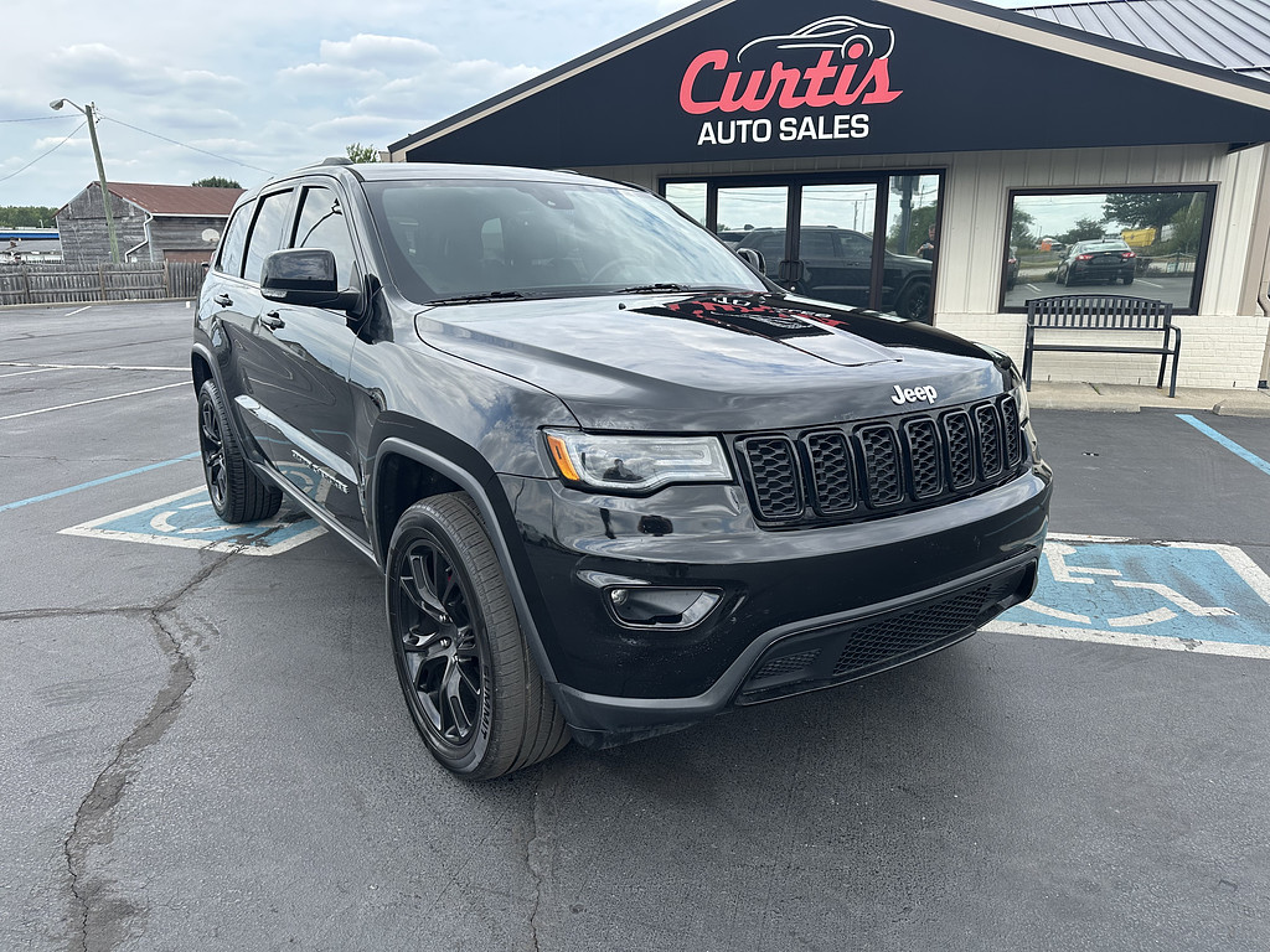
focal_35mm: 24
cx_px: 635
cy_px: 476
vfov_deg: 56.8
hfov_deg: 71.6
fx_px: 881
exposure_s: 1/1721
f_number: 1.78
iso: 80
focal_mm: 6.86
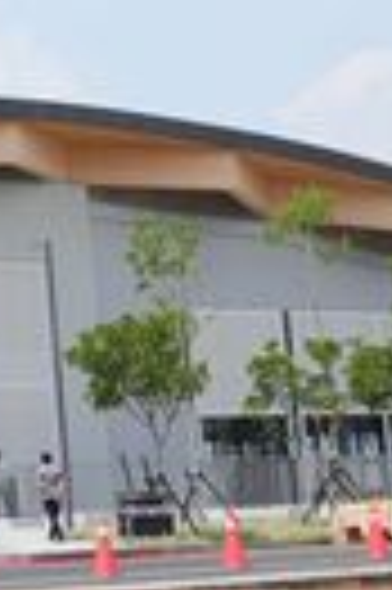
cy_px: 144
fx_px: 2407
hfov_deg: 8.4
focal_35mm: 147
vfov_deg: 13.9
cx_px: -595
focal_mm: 32
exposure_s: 1/800
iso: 200
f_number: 5.6
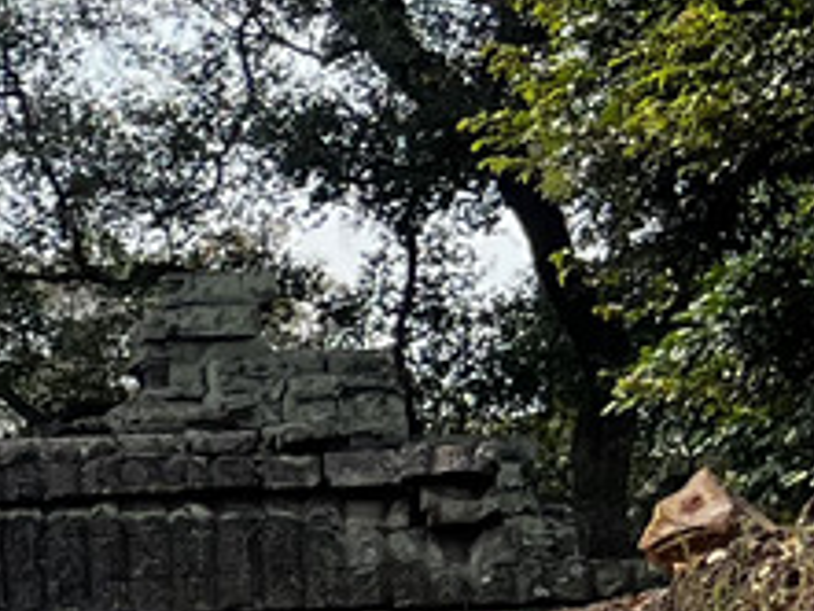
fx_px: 4423
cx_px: -1326
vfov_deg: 7.8
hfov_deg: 9.1
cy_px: 872
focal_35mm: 188
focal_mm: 5.7
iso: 50
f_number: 1.5
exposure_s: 1/1597
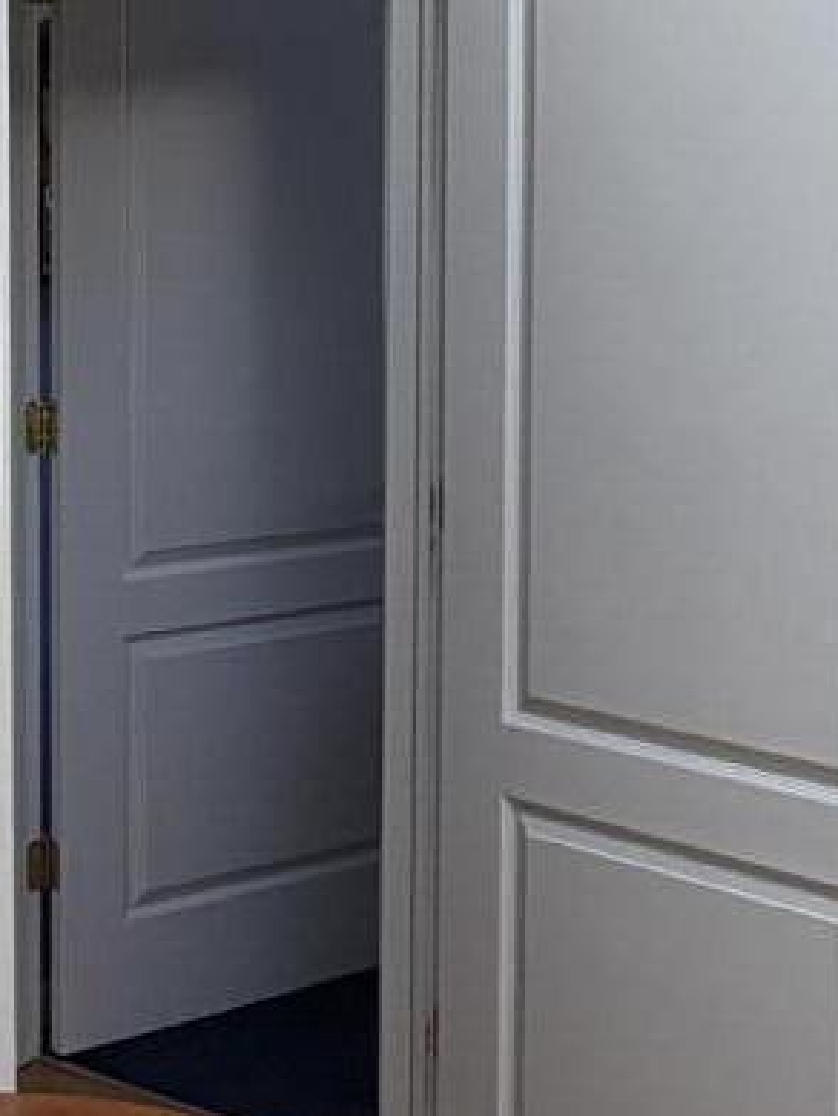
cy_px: 344
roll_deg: -0.3
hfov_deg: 20.4
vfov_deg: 26.8
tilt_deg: -4.8
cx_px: 542
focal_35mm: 72
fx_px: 2323
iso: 64
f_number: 2.2
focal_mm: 2.22
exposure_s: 1/151
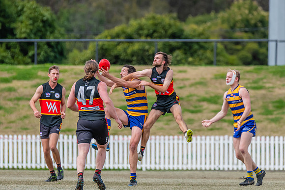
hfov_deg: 3.3
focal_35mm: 621
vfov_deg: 2.2
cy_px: 69
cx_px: 98
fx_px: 4914
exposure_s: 1/1600
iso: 800
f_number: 8
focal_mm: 460
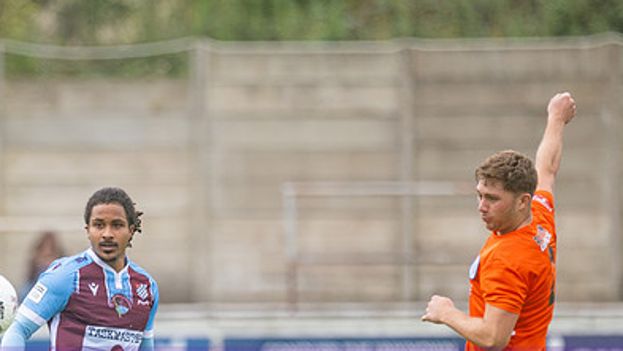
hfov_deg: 2.7
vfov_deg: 1.5
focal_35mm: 805
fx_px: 13297
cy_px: 351
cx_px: 160
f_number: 2.8
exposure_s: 1/1250
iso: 400
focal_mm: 270
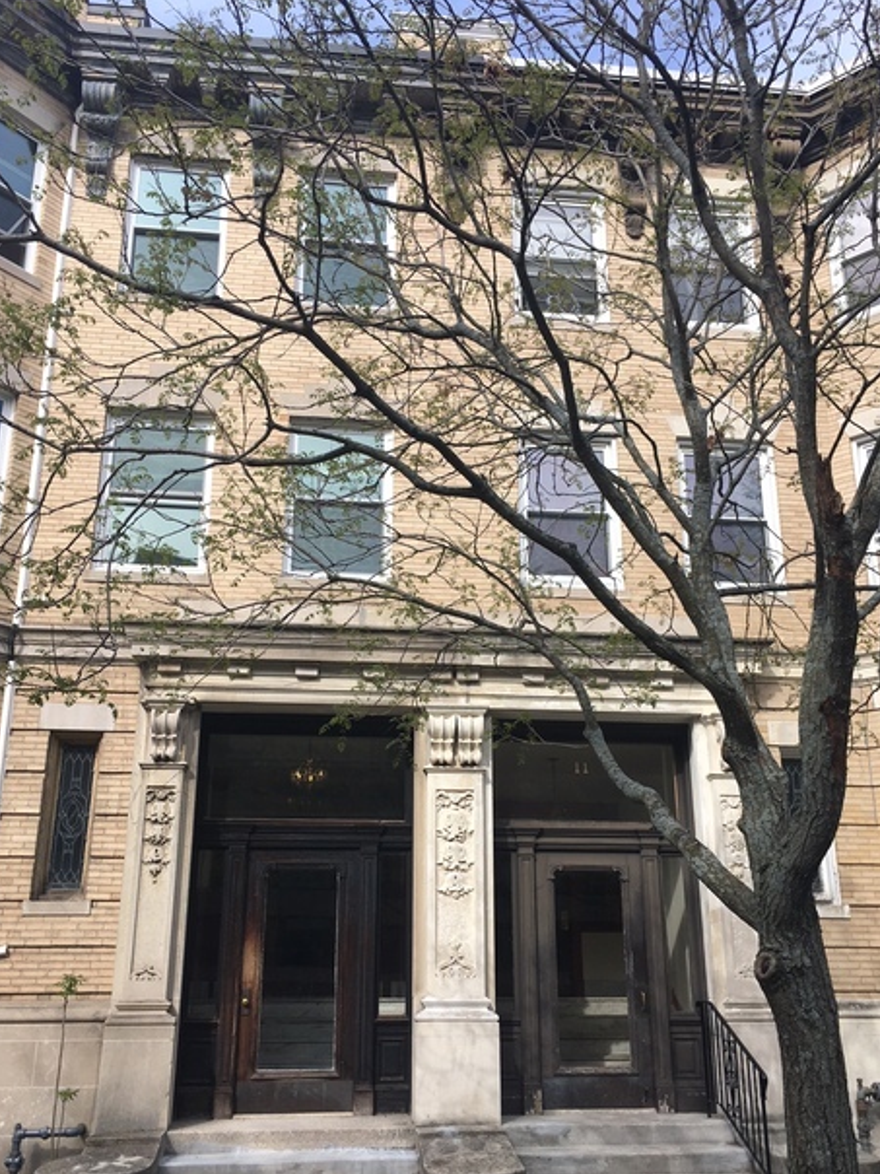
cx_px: 441
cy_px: 640
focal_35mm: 32
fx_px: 1085
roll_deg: -0.1
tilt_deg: +15.3
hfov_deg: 44.2
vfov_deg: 56.7
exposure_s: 1/769
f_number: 2.2
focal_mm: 4.15
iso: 25
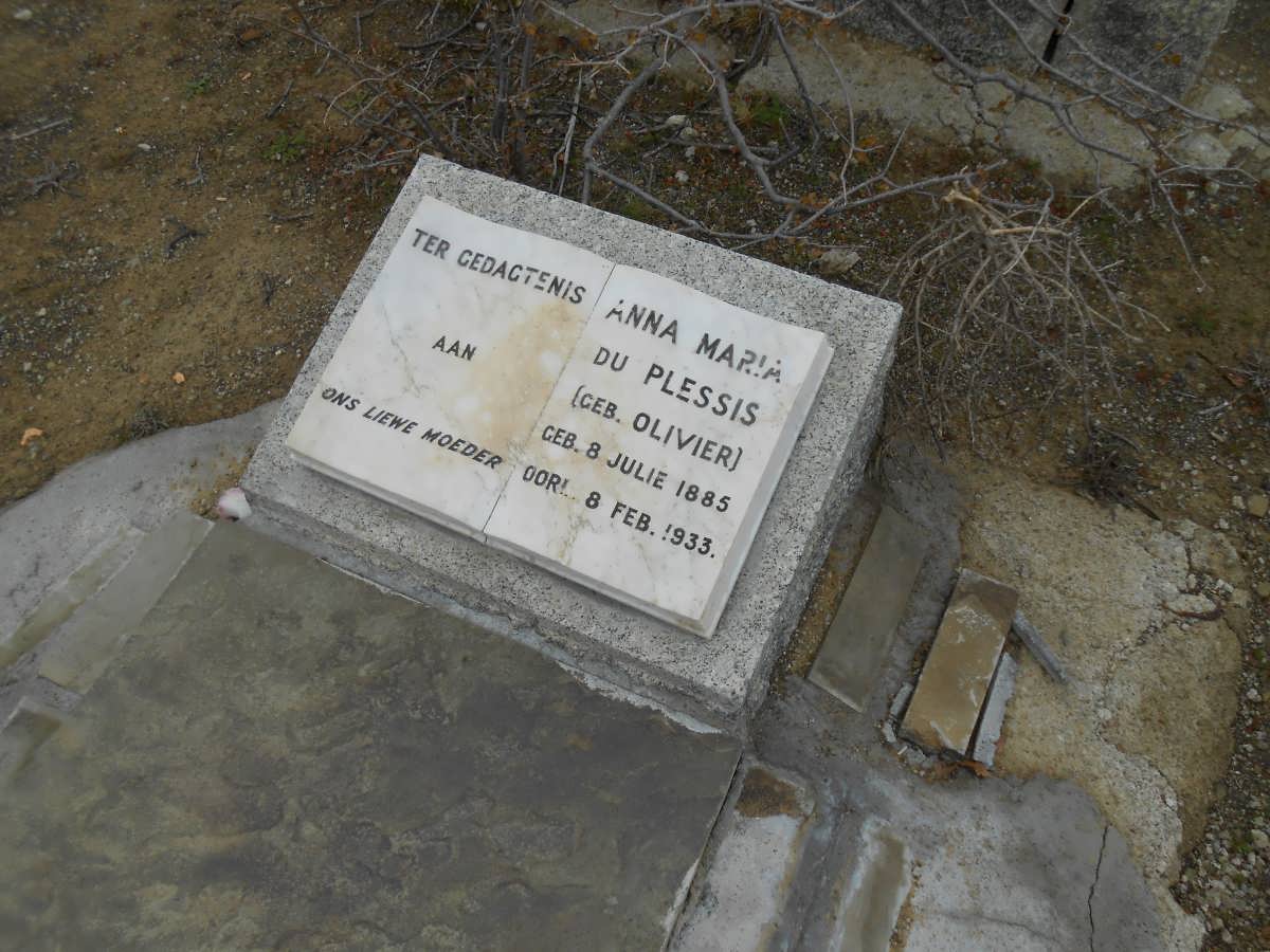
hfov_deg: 60.0
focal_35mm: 30
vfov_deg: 46.8
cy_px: 476
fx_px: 1101
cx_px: 635
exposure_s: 1/400
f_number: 3.8
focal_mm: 5.3
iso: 80
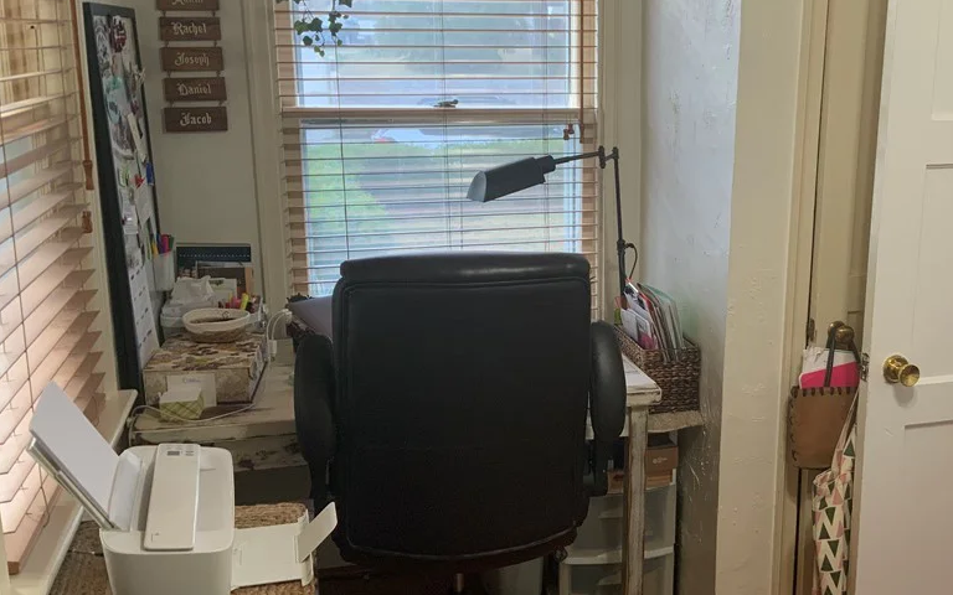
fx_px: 1065
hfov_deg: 47.7
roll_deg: -2.1
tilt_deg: -13.2
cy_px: 288
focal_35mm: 41
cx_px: 603
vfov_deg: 31.2
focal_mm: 3
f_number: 1.8
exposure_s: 1/60
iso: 50
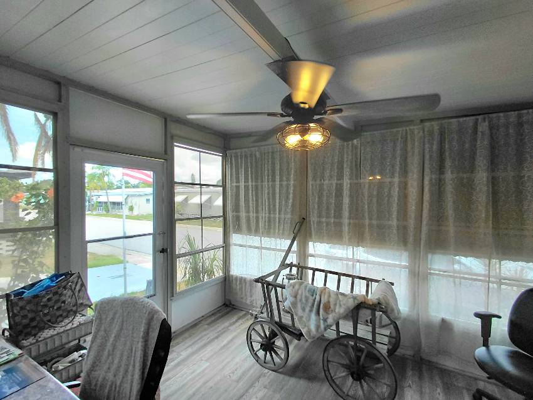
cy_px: 200
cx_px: 266
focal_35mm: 16
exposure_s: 1/120
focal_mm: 1.64
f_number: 2.2
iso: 40
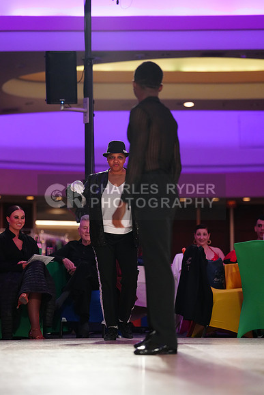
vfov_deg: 16.5
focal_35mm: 124
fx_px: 1363
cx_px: 132
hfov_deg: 11.1
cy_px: 198
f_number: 2.8
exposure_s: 1/500
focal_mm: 124
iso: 3200
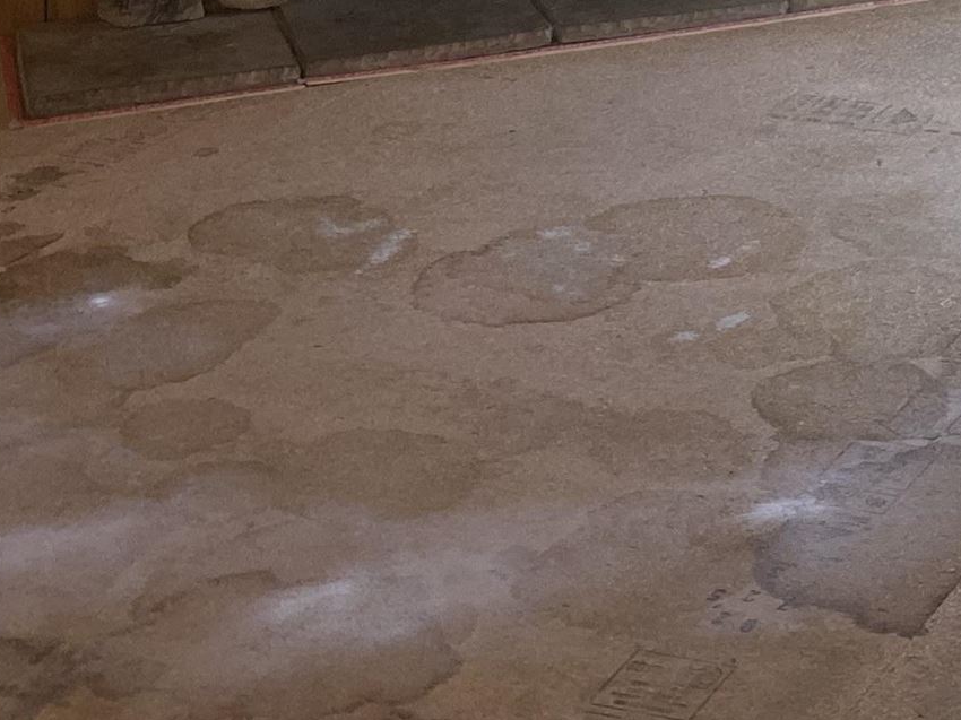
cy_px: -579
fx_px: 2609
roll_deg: +0.7
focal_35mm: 94
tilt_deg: -3.8
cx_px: 1086
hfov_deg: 19.9
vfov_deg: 14.0
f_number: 1.8
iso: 100
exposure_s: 1/121
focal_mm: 4.25
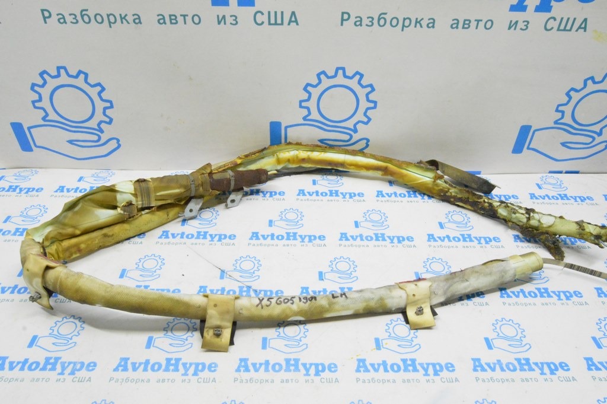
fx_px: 455
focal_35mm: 27
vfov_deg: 47.9
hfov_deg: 67.4
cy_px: 202
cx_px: 304
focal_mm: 18
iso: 6400
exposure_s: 1/20
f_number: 20
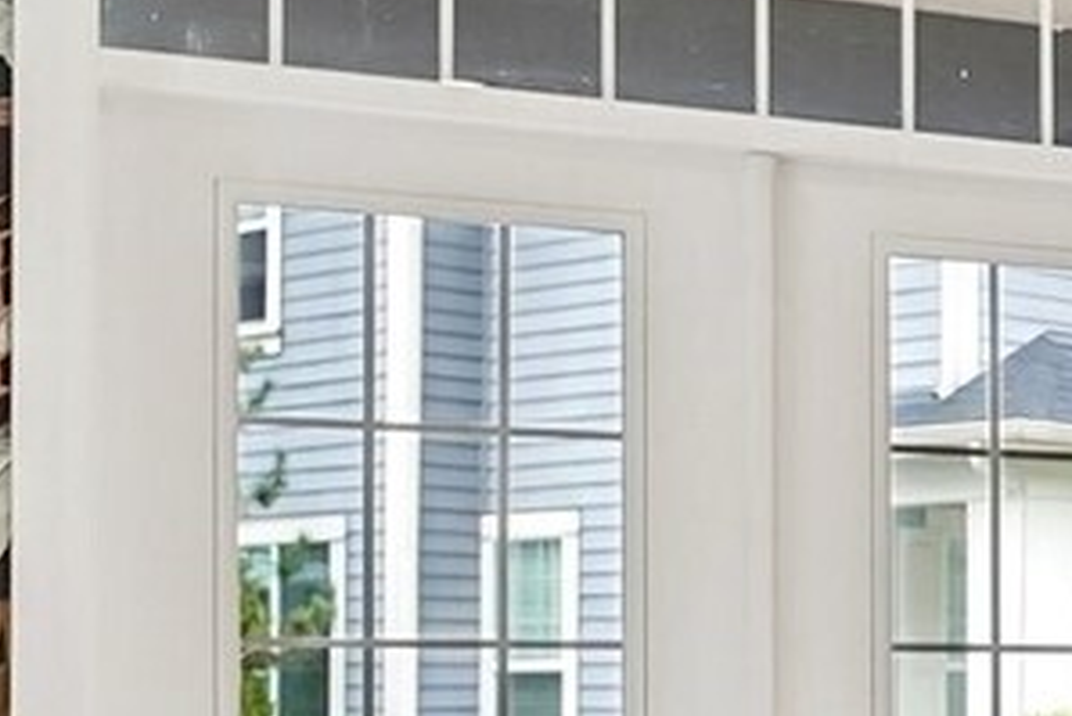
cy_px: 768
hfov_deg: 18.4
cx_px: 1836
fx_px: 2711
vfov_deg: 14.7
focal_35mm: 91
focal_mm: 16
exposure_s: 1/160
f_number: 4
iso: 1600
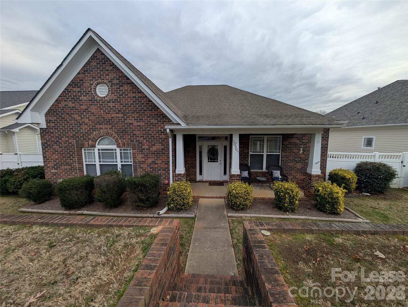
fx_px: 142
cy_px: 154
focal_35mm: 12
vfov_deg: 94.6
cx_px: 204
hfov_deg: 110.5
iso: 54
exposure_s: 1/1009
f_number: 1.7
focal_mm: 2.02
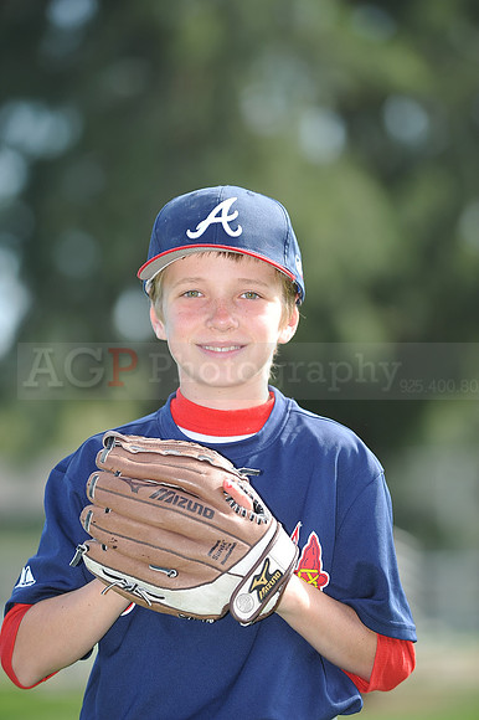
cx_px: 240
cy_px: 360
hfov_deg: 6.9
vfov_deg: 10.3
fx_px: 3996
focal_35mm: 200
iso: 200
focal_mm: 200
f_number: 4.5
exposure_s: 1/500
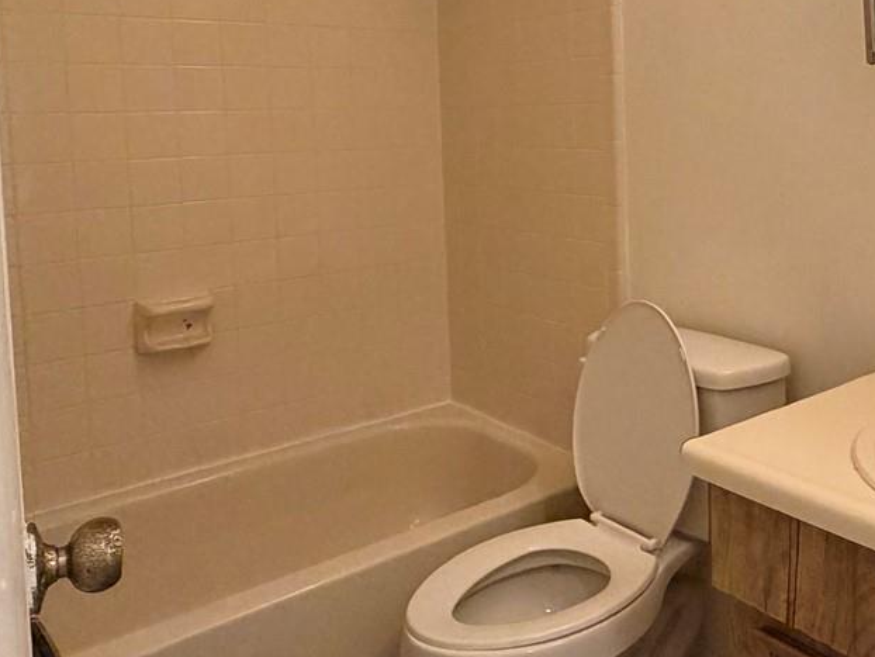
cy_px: 173
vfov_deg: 38.8
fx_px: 910
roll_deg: +1.6
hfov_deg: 49.1
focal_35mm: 36
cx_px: 667
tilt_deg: -4.5
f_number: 2.2
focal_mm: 2.22
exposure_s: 1/60
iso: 320
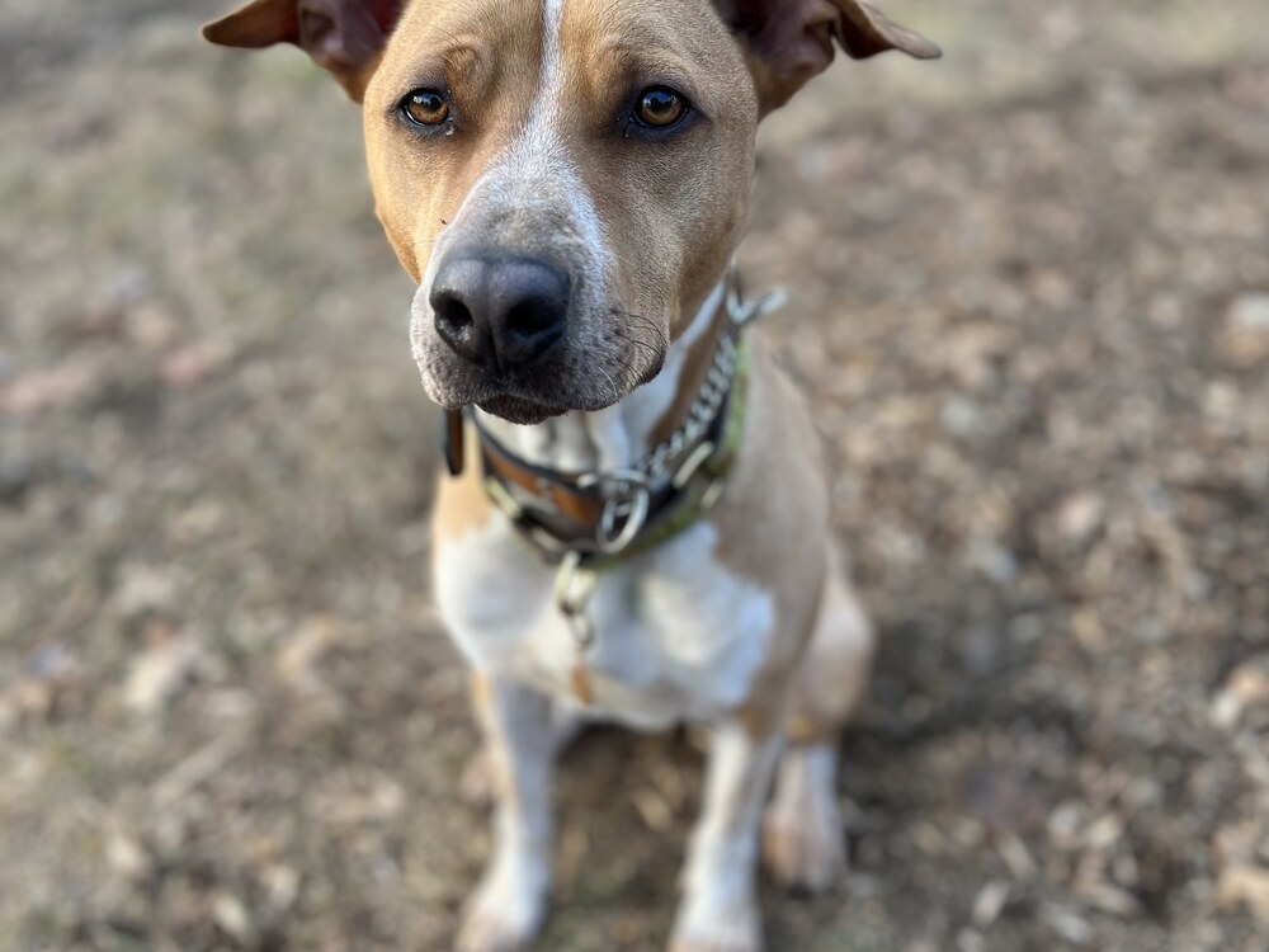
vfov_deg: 53.1
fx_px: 953
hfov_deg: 67.3
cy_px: 476
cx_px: 634
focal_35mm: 26
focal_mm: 5.7
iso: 40
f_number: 1.5
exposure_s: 1/270
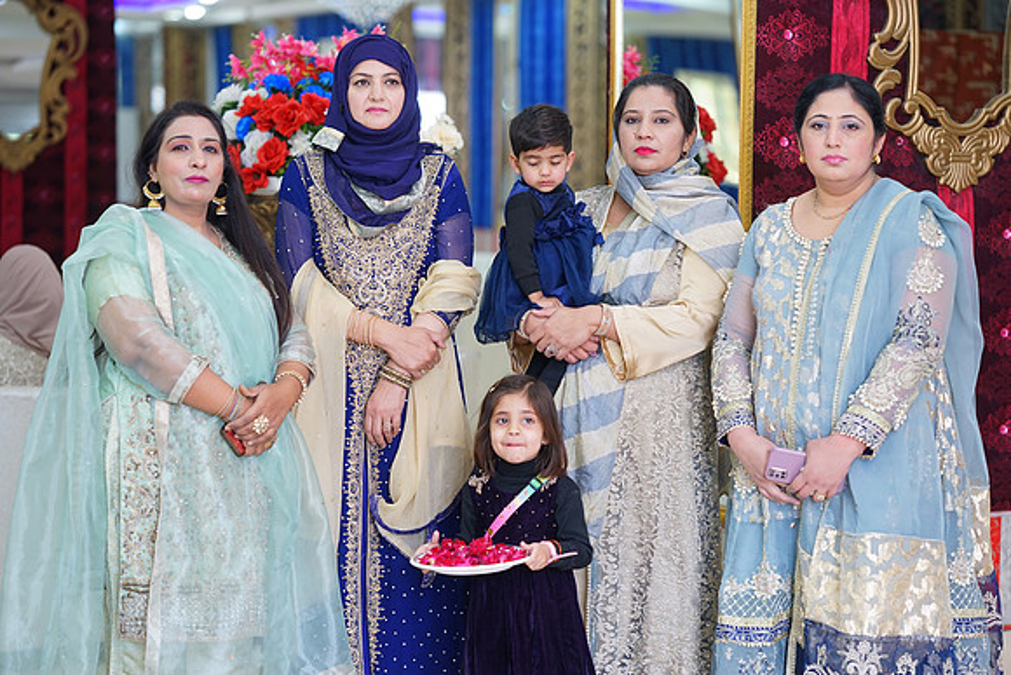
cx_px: 506
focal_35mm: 85
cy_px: 338
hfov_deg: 23.9
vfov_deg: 16.1
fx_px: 2388
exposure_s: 1/160
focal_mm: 85
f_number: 2.5
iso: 400
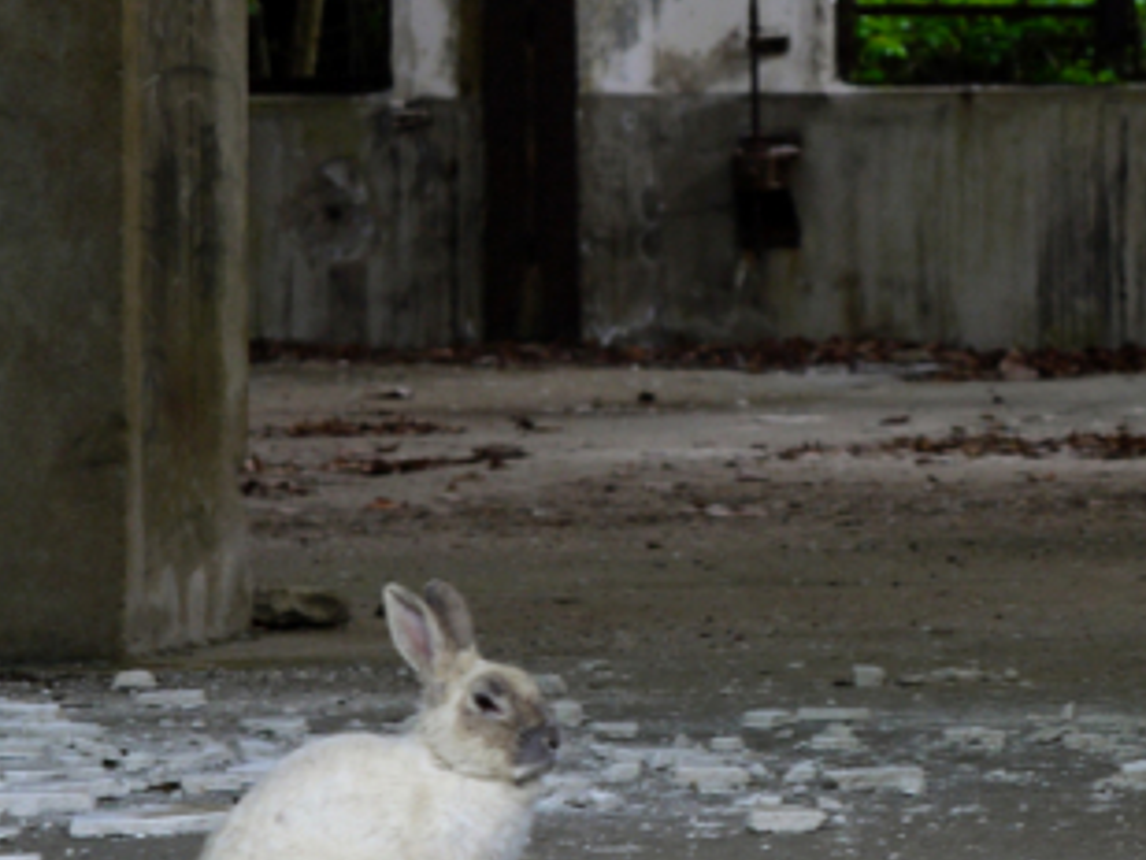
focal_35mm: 233
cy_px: 37
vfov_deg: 6.4
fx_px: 7717
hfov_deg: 8.4
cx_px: 1265
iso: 160
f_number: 5.6
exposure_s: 1/60
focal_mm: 45
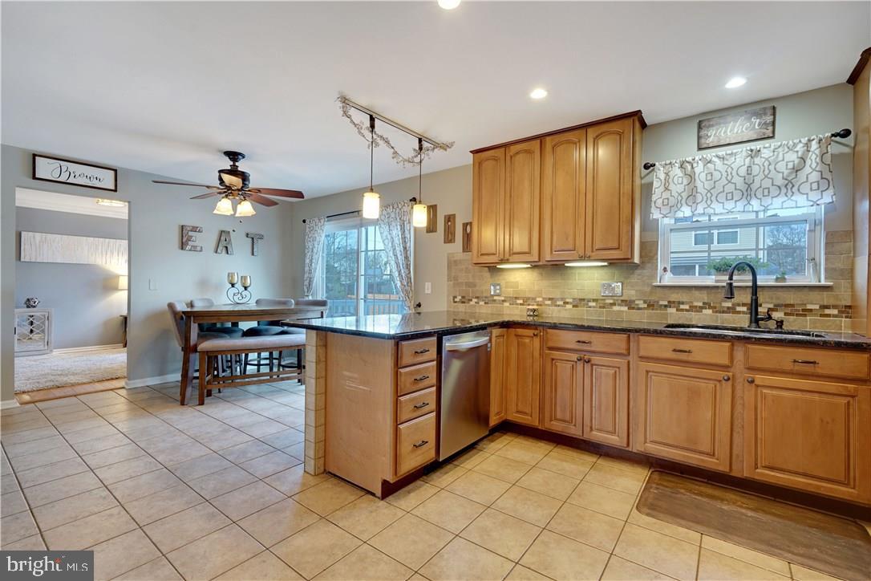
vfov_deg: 73.7
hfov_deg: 96.7
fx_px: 387
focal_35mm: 16
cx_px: 436
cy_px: 290
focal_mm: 16
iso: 200
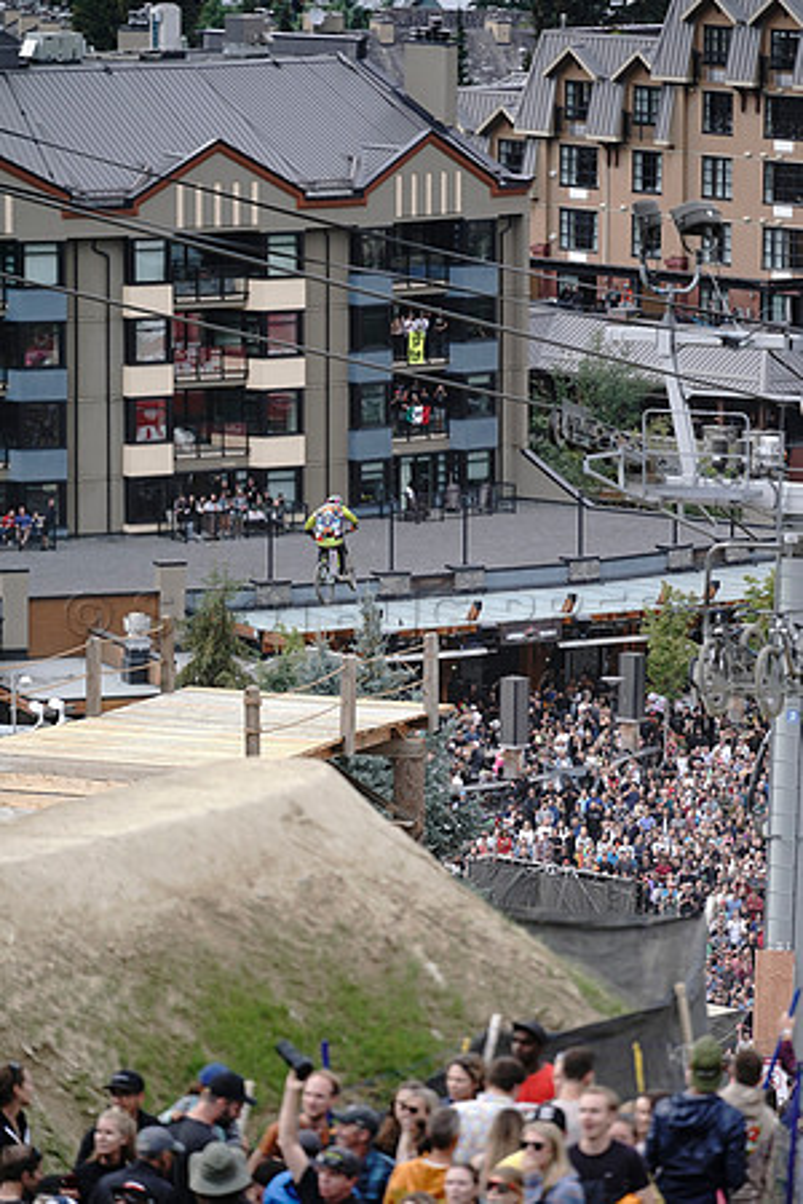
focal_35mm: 200
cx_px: 402
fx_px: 6691
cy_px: 602
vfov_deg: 10.3
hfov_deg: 6.9
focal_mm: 200
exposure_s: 1/1000
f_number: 2.8
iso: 400
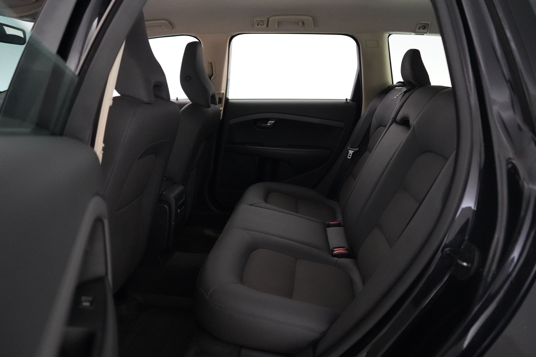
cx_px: 268
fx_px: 417
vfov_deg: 46.4
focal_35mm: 28
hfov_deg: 65.5
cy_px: 178
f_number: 3.5
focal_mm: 28
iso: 12800
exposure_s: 1/160
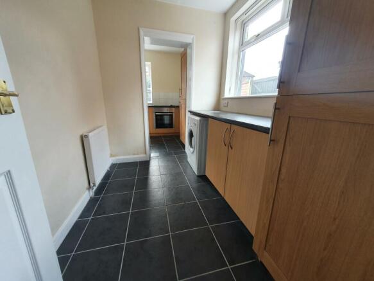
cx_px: 187
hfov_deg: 106.2
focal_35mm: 13
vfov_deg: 89.9
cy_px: 140
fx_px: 140
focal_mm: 1.8
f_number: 2.2
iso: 100
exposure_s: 1/50
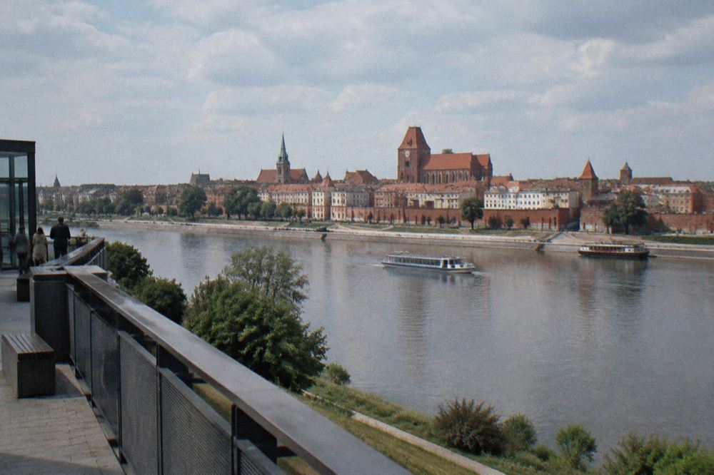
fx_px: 1388
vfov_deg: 19.4
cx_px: 357
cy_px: 238
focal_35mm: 70
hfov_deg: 28.9
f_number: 11
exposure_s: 1/500
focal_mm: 70
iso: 320
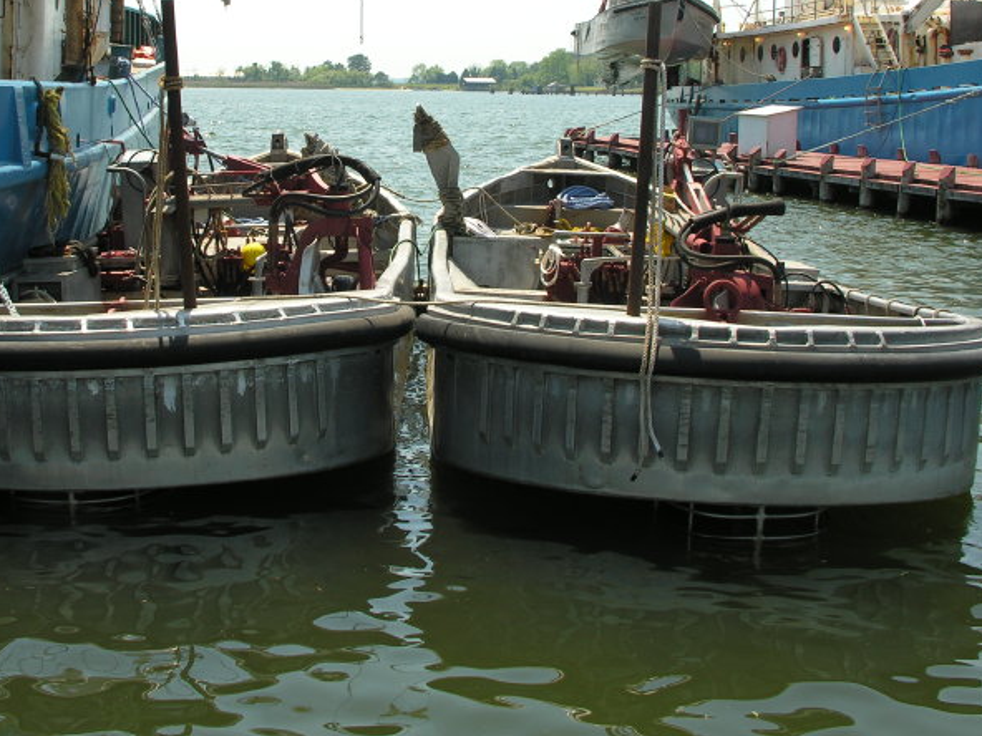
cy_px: 262
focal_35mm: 52
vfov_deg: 27.9
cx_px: 380
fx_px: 1475
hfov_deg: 36.6
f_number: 6.3
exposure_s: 1/177
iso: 50
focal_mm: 8.9
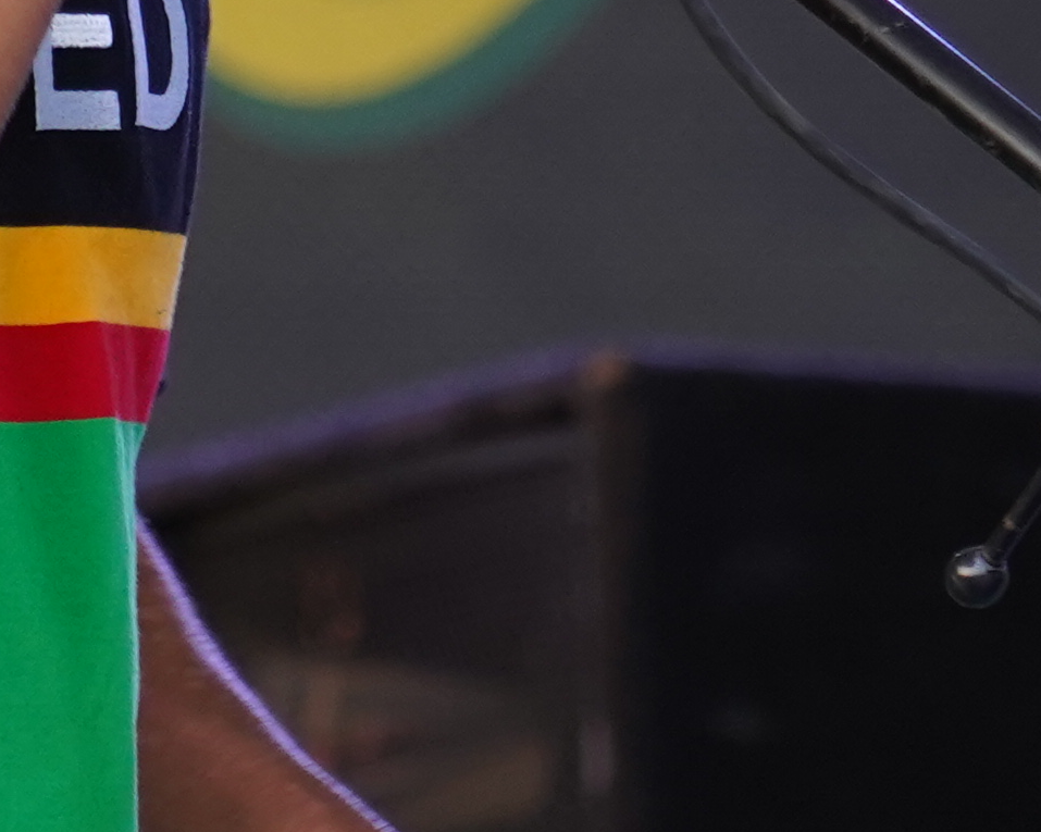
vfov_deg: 2.5
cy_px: -878
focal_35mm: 618
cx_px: -436
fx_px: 19034
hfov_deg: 3.1
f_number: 4
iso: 1000
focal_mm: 105
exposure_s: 1/160
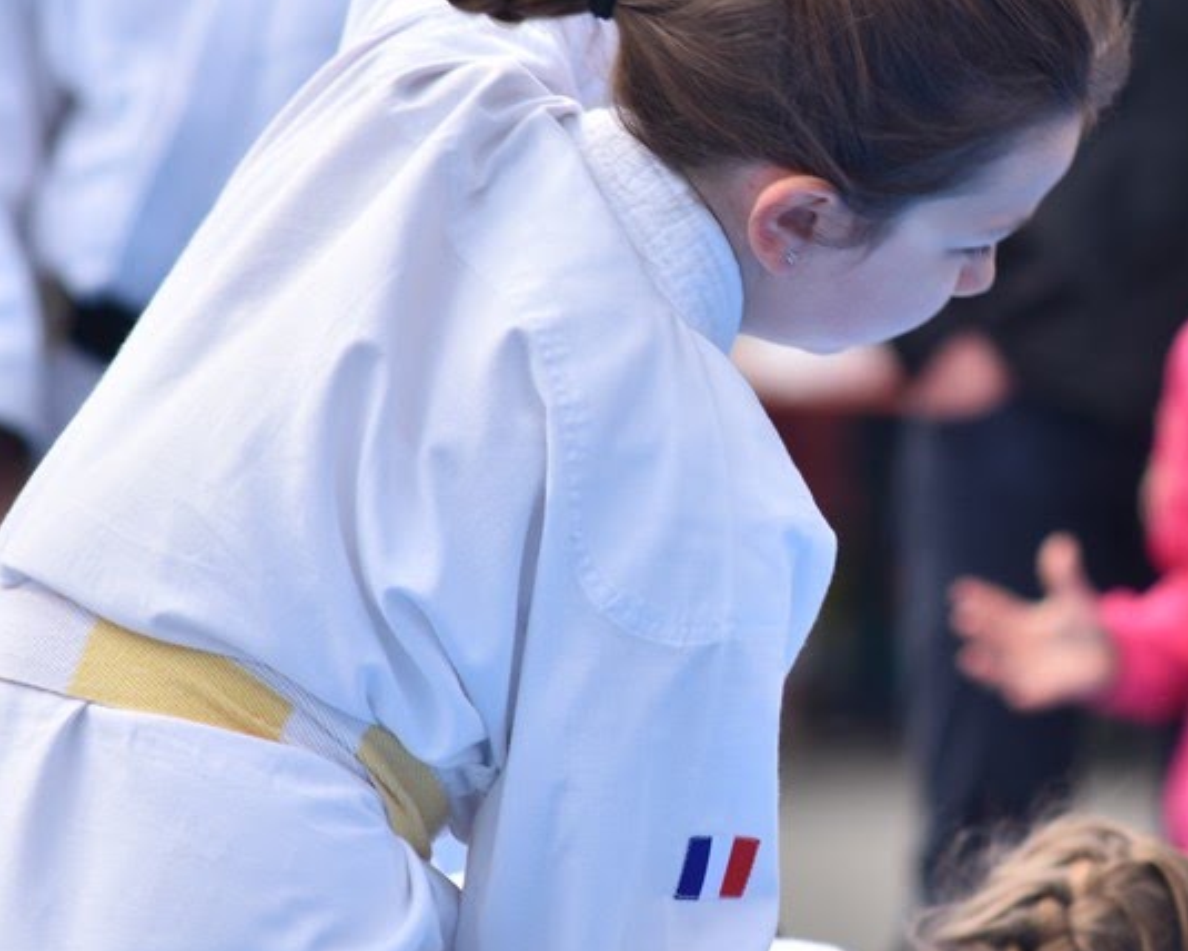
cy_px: 366
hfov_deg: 4.8
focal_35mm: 404
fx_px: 14205
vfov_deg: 3.8
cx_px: 1097
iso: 100
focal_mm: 150
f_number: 4
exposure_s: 1/500
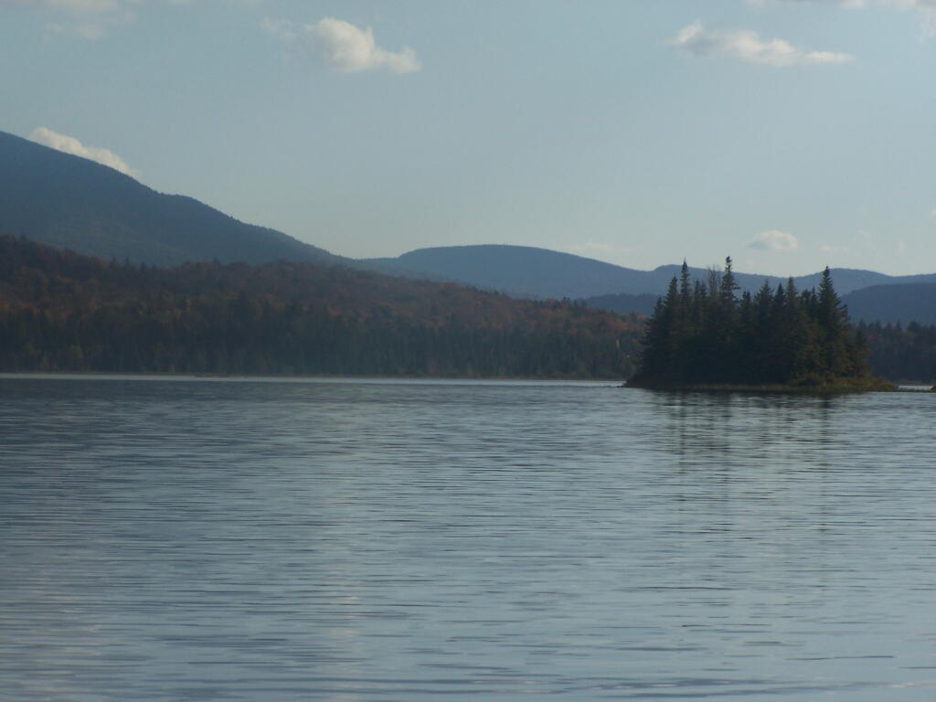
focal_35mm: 169
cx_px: 468
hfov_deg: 11.7
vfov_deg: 8.8
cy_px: 351
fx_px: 4570
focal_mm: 28
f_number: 6.3
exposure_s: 1/800
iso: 80
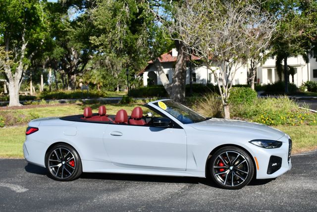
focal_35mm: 48
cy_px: 106
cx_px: 158
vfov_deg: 28.1
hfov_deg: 41.1
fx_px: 423
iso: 110
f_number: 8
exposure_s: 1/250
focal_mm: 24
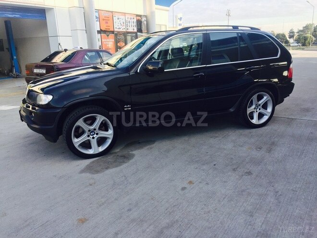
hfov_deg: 61.7
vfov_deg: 48.2
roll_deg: +2.6
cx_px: 158
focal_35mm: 29
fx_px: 266
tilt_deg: -15.8
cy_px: 119
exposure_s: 1/363
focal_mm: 4.15
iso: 32
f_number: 2.2
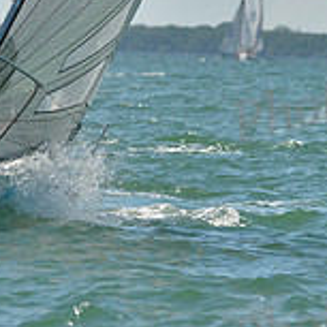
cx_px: 124
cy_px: 7
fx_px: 6893
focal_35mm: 645
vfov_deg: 2.7
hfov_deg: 2.7
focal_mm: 200
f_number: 7.1
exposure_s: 1/1000
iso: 200
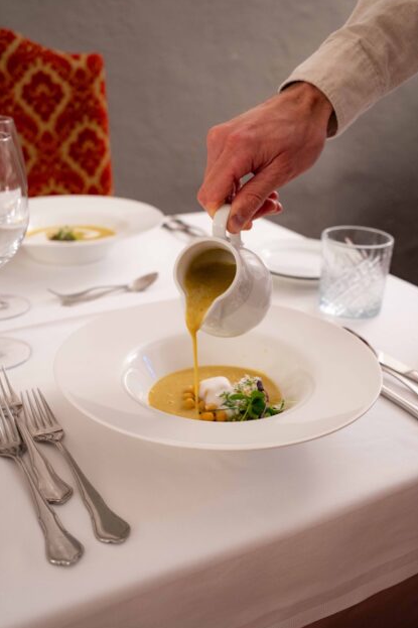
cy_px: 312
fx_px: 650
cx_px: 213
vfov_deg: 51.5
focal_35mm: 37
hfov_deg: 35.6
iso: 400
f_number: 2.8
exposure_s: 1/30
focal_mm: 24.2
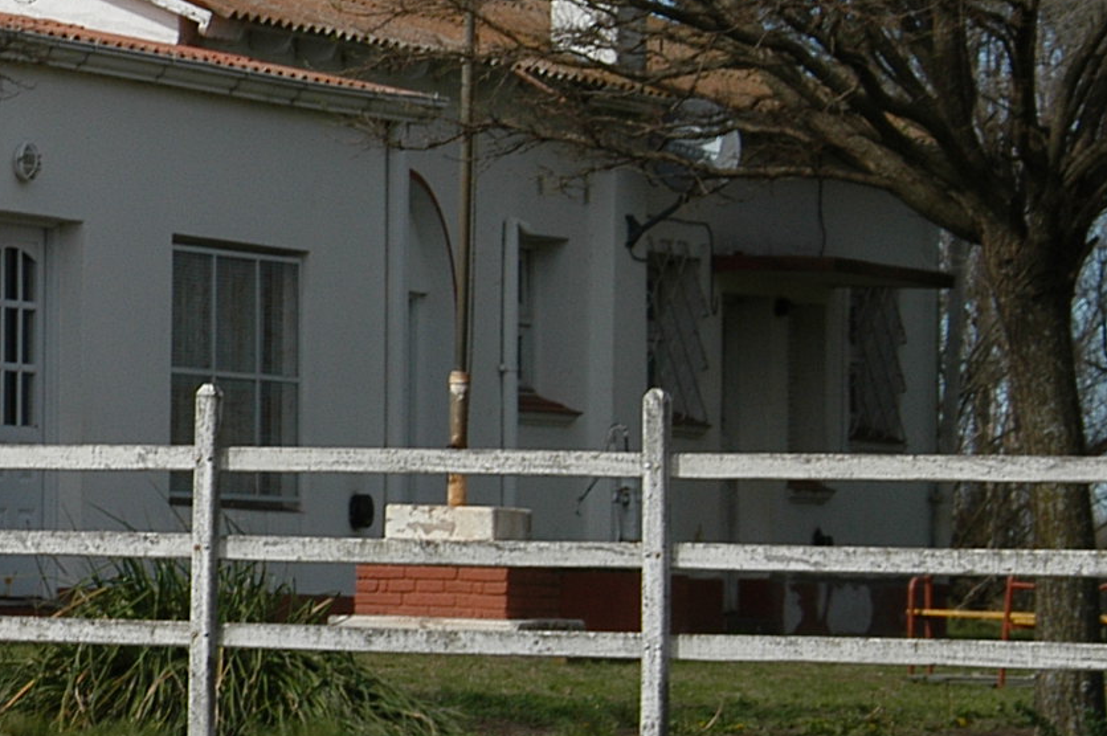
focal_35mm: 259
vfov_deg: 5.3
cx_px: -809
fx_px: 7958
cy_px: 150
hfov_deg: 7.7
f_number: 10
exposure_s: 1/400
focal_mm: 48
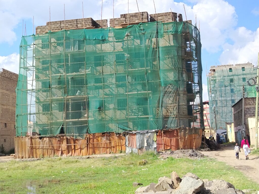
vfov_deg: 30.9
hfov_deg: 40.4
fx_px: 352
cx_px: 130
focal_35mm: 47
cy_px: 97
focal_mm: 5.25
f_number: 1.75
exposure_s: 1/996
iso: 100
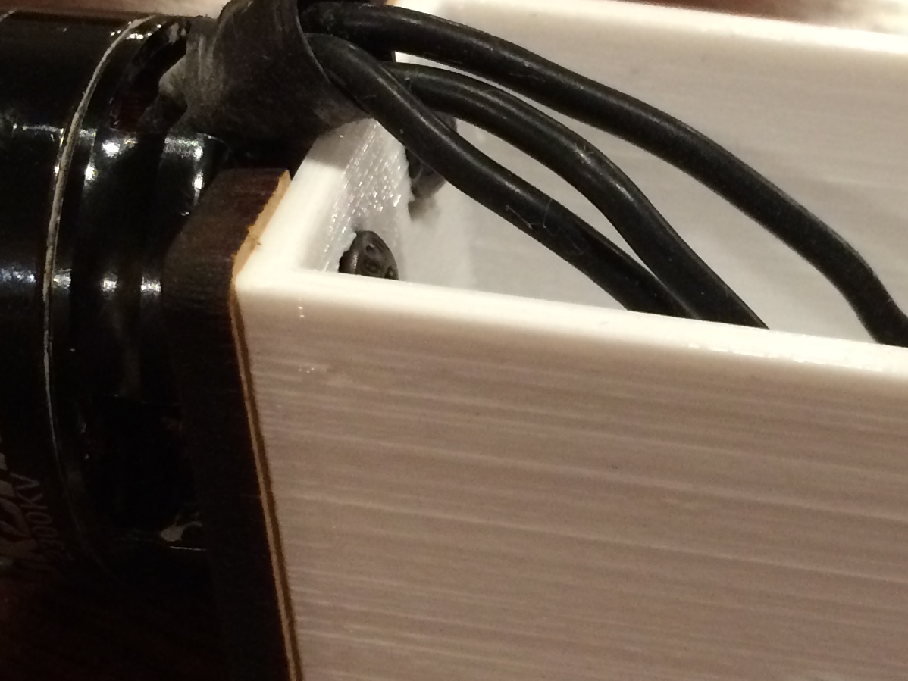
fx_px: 2073
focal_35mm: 79
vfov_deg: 18.4
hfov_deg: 24.1
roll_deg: -3.0
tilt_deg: -39.2
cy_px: 590
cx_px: 791
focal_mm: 4.15
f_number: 2.2
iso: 250
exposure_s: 1/30
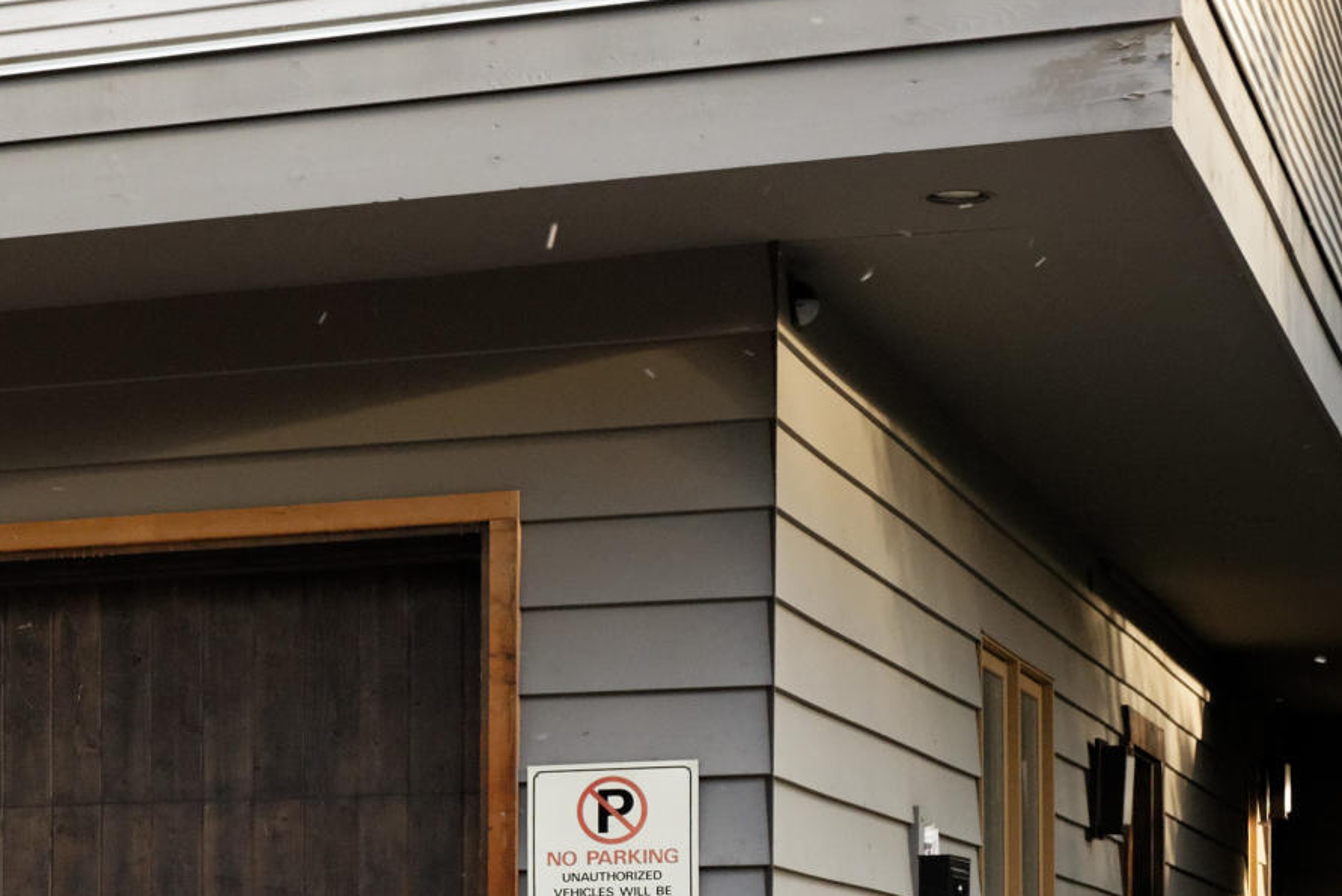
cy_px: 396
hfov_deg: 19.3
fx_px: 3767
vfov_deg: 13.6
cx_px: -176
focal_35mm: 101
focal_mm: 30
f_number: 7.1
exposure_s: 1/80
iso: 1000
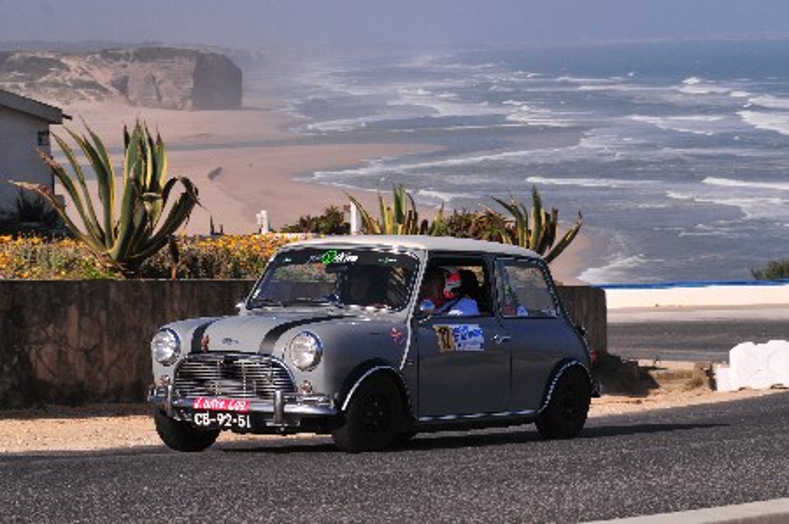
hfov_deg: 19.5
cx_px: 394
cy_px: 262
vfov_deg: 13.0
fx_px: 2299
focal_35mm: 105
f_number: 8
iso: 250
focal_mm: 70
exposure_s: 1/800
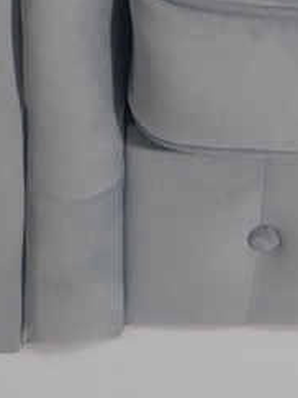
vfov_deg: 8.4
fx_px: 2619
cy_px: -267
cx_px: 72
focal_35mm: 228
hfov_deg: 6.5
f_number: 5.3
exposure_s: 1/60
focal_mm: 27
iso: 800
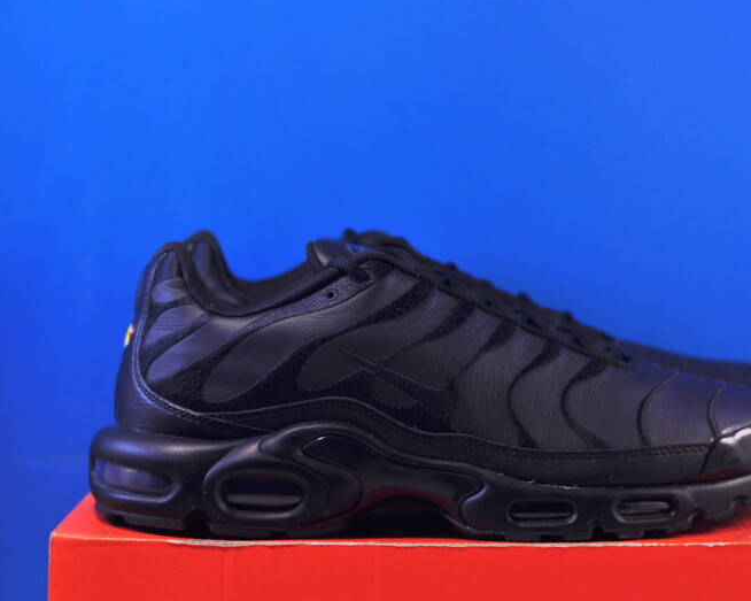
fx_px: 1911
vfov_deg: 17.9
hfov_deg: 22.2
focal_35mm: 86
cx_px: 440
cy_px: 300
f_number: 3.2
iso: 250
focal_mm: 50
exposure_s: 1/250
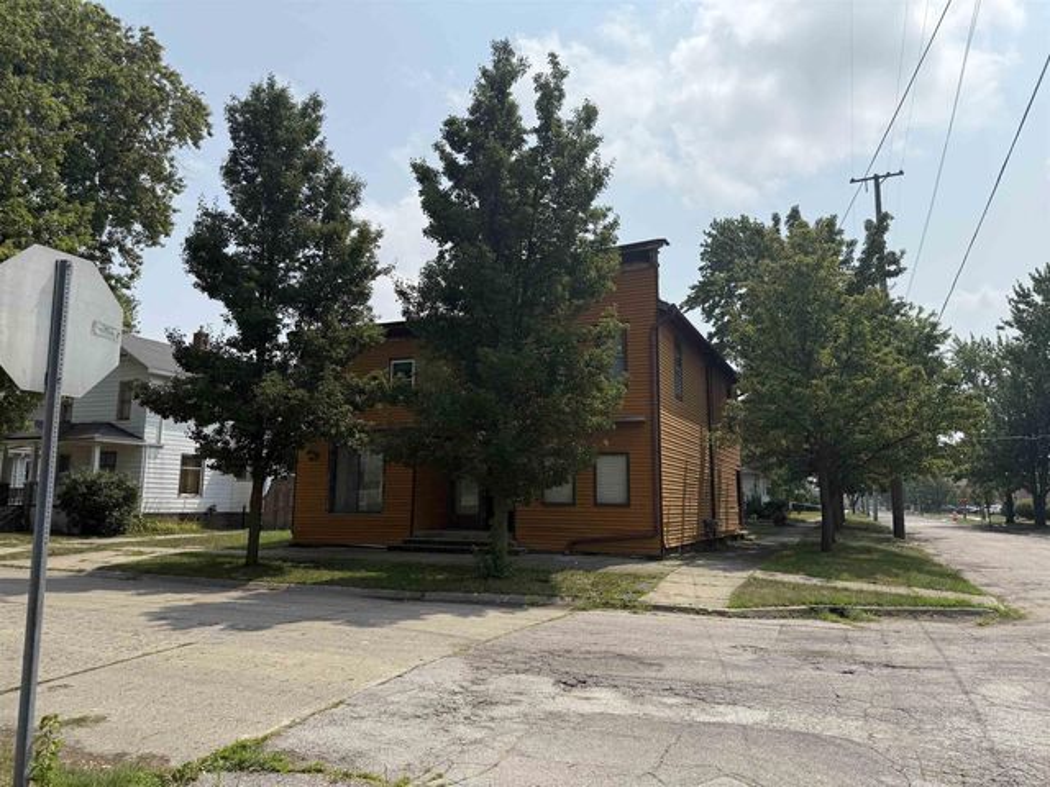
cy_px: 394
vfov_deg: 56.8
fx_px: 728
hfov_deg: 71.6
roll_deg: -0.4
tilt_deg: +7.6
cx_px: 525
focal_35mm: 24
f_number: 1.78
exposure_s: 1/6173
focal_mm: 6.76
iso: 80
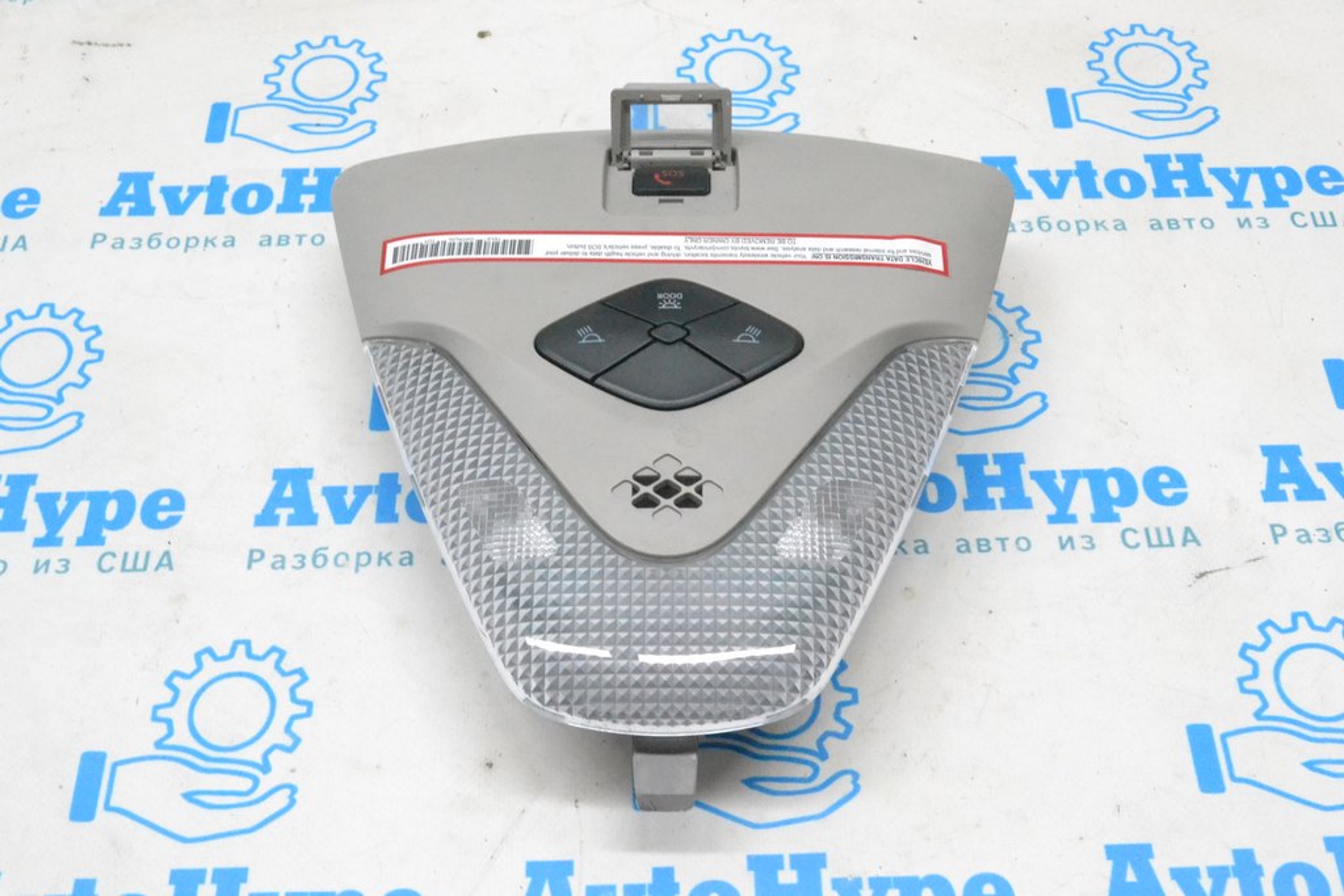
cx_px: 672
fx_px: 1624
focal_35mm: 44
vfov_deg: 30.9
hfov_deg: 45.0
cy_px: 448
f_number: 13
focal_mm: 29
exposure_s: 1/100
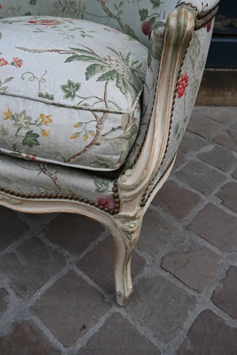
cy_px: 178
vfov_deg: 59.5
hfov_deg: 41.7
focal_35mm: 32
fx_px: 311
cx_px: 118
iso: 200
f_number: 4.5
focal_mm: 21
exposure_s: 1/250
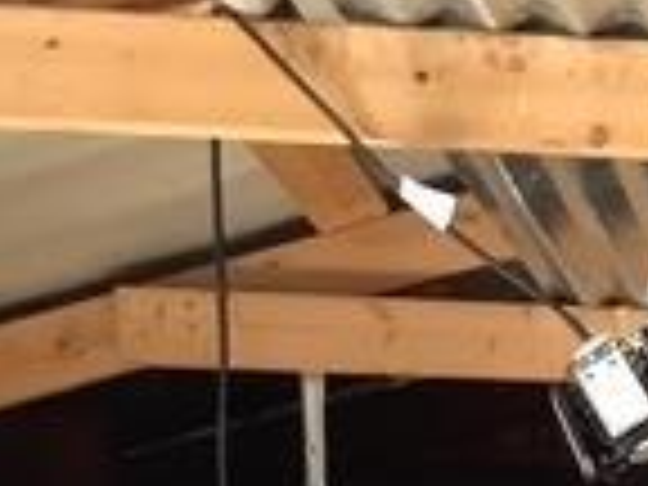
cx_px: 1431
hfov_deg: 12.1
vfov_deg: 9.8
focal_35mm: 138
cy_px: 1044
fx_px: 2583
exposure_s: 1/60
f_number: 2.4
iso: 200
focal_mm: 3.3
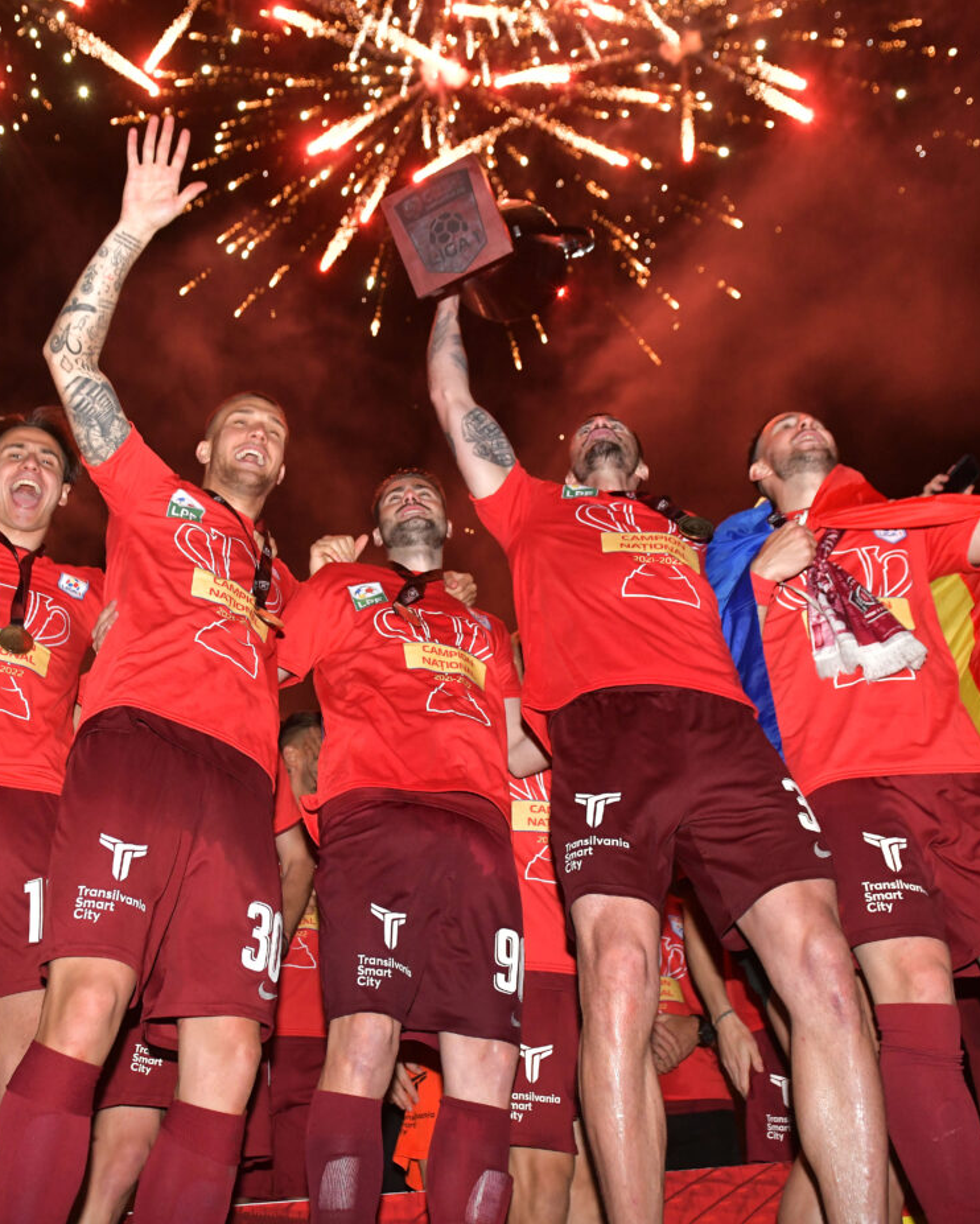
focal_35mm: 34
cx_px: 367
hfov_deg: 43.0
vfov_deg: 52.8
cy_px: 615
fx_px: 1232
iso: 2500
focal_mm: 24
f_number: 4
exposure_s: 1/250
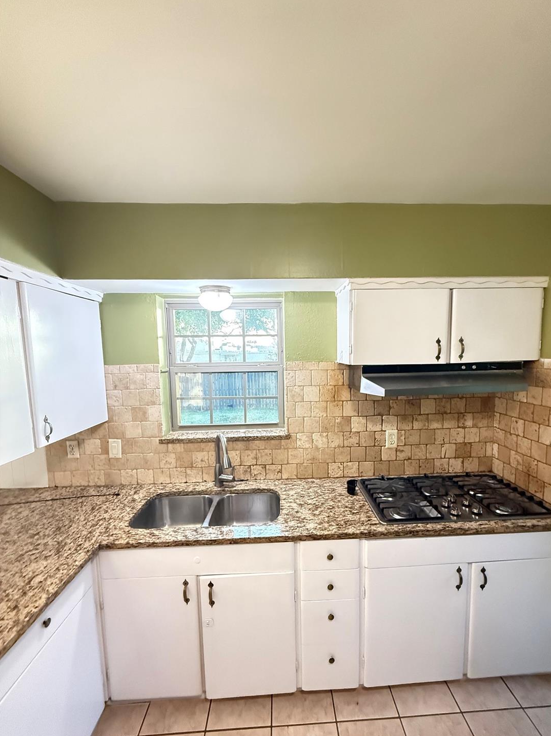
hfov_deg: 81.6
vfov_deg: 98.1
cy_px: 389
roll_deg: +0.5
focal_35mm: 15
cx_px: 294
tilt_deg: -6.2
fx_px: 318
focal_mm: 2.22
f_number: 2.2
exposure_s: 1/60
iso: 1000
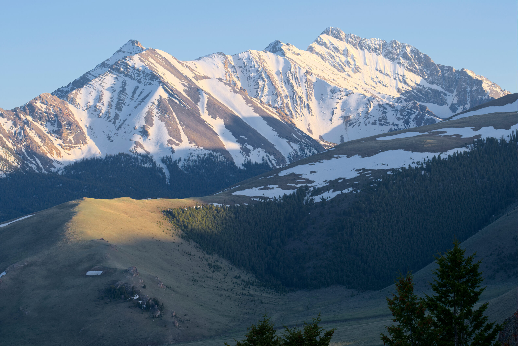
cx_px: 259
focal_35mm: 135
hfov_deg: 15.2
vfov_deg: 10.2
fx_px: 1944
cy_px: 173
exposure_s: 1/210
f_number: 5.6
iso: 200
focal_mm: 90
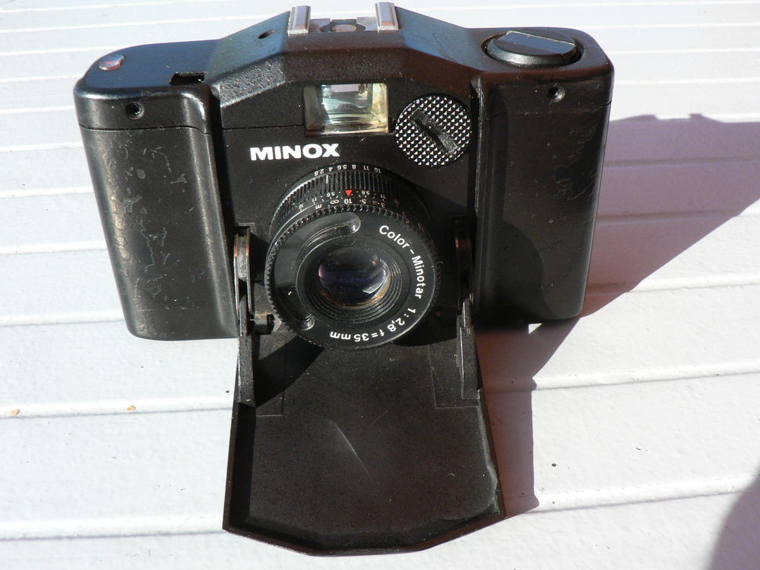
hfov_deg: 51.4
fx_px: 790
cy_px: 285
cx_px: 380
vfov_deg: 39.7
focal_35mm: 36
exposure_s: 1/400
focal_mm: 6
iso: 200
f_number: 5
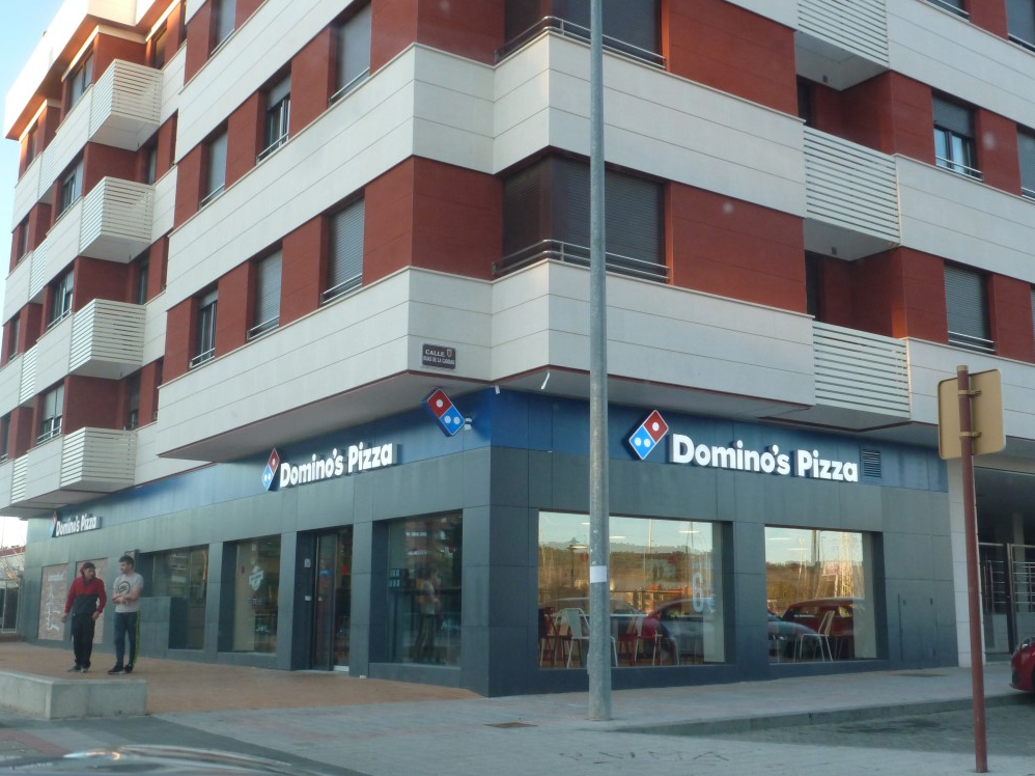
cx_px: 509
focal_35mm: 39
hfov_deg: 47.9
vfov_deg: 36.8
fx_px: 1166
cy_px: 386
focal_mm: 6.8
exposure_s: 1/60
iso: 200
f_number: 5.6
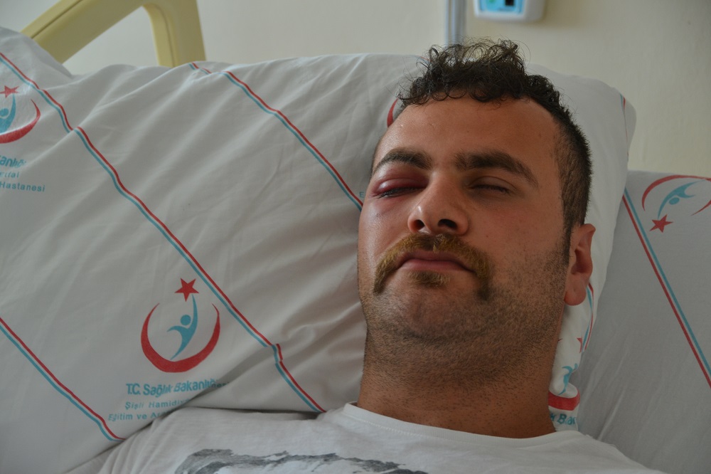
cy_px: 237
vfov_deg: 16.5
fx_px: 1629
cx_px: 356
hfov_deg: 24.6
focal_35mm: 82
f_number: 4.8
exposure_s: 1/25
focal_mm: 55
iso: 400
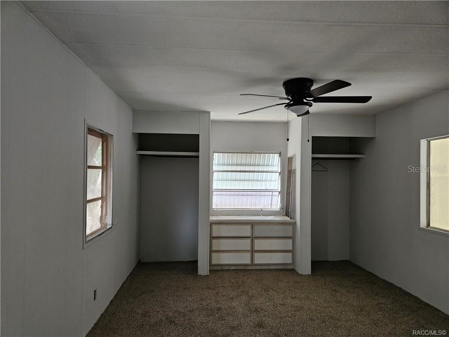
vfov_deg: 58.9
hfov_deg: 73.9
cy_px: 168
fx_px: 298
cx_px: 224
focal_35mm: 23
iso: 640
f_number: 1.8
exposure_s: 1/60
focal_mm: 5.4
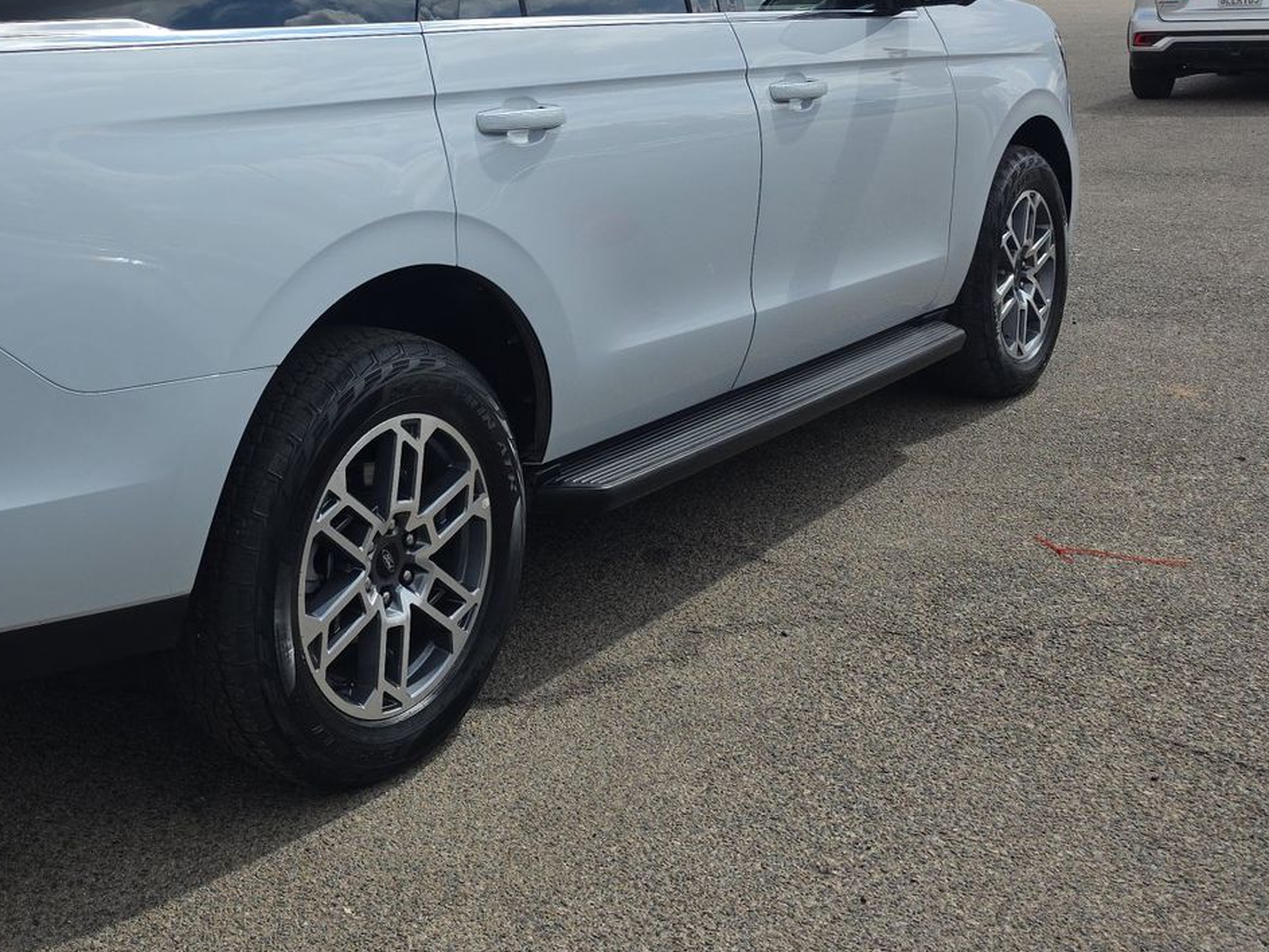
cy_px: 195
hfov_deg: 44.7
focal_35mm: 39
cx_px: 198
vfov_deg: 35.7
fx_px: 1430
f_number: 1.4
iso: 52
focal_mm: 6.5
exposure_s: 1/7940
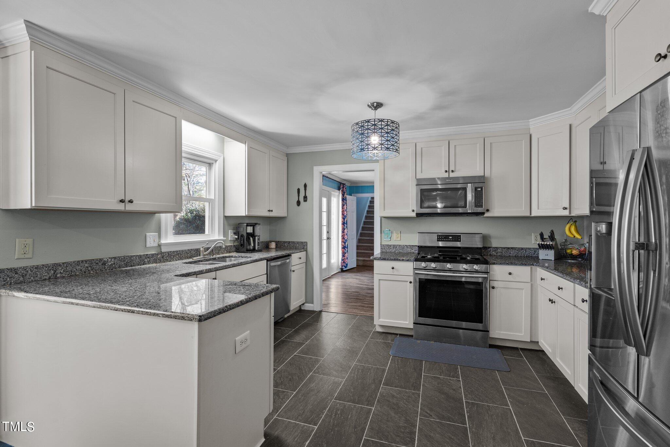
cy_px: 224
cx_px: 335
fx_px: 298
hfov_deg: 96.7
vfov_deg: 73.7
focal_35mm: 16
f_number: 8
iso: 400
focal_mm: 16
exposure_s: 1/1.43
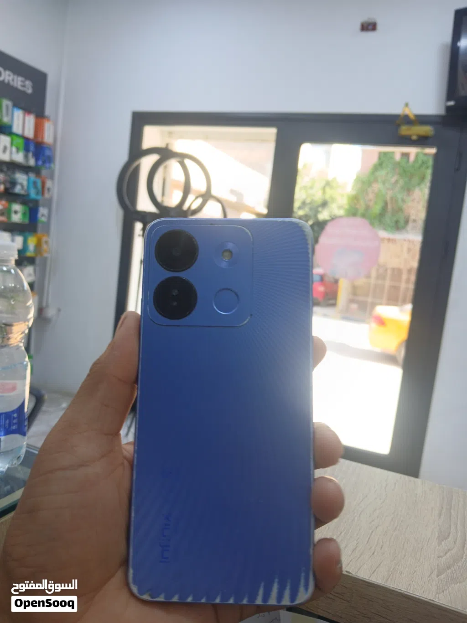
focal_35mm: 26
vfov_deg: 67.3
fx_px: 468
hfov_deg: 53.1
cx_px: 234
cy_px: 312
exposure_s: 1/50
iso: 40
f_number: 1.8
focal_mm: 3.98
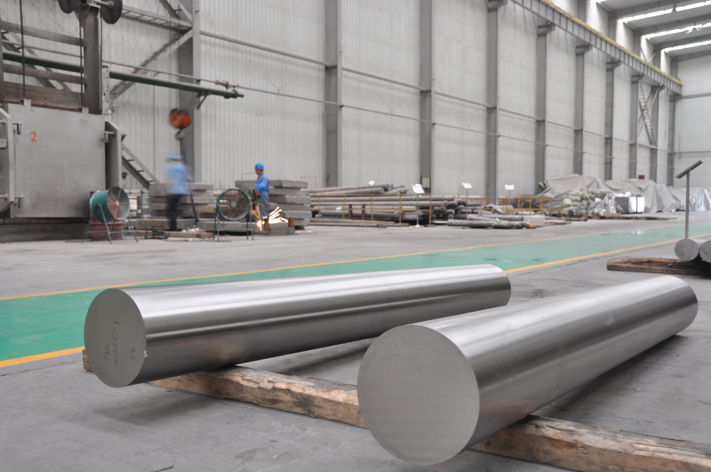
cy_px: 236
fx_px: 710
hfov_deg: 53.2
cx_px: 356
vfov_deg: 36.8
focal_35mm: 36
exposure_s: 1/3
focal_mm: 24
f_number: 5.6
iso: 200
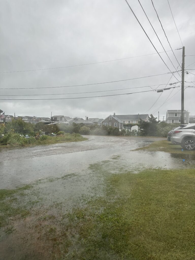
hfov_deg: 56.8
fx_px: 180
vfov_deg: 71.6
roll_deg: -2.5
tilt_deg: -0.9
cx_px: 98
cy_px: 130
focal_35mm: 24
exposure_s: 1/1321
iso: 80
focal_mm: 6.86
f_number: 1.78
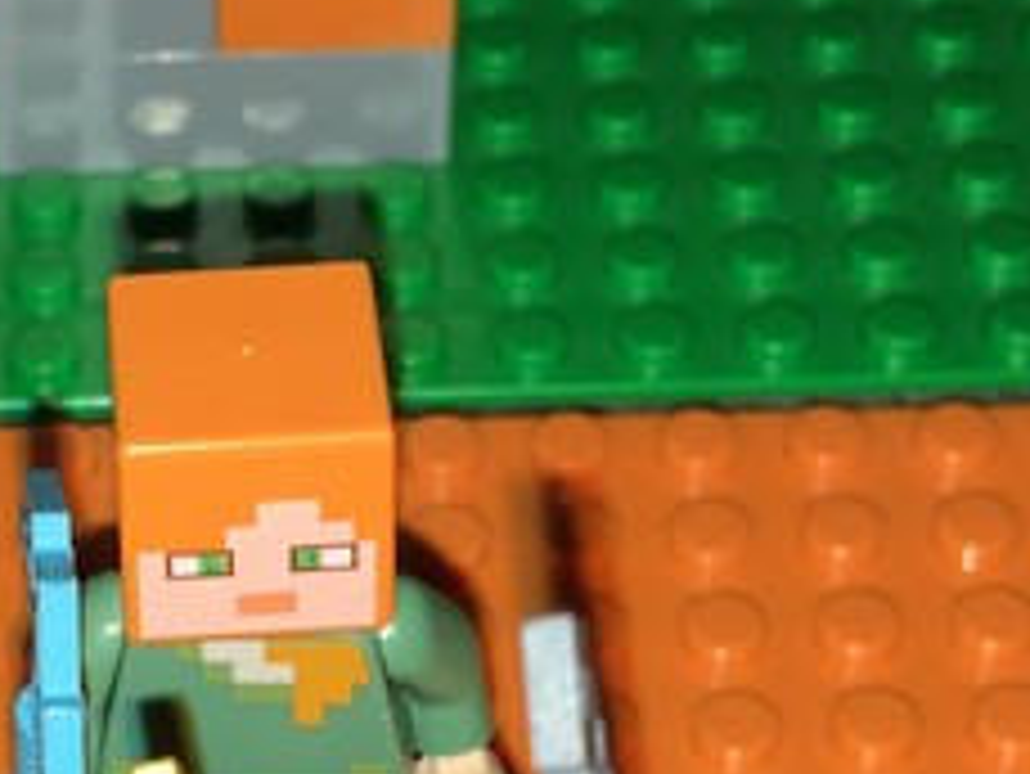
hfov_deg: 17.1
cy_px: 799
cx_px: 180
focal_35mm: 114
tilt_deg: -49.0
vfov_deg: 12.8
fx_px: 3394
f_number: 2.2
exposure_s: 1/79
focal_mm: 4.15
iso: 25
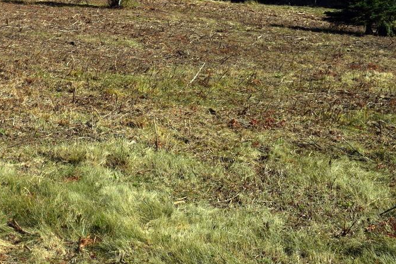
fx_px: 1332
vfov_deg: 11.2
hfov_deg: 16.6
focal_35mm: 121
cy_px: -11
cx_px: 2
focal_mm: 34
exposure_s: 1/500
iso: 200
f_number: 11
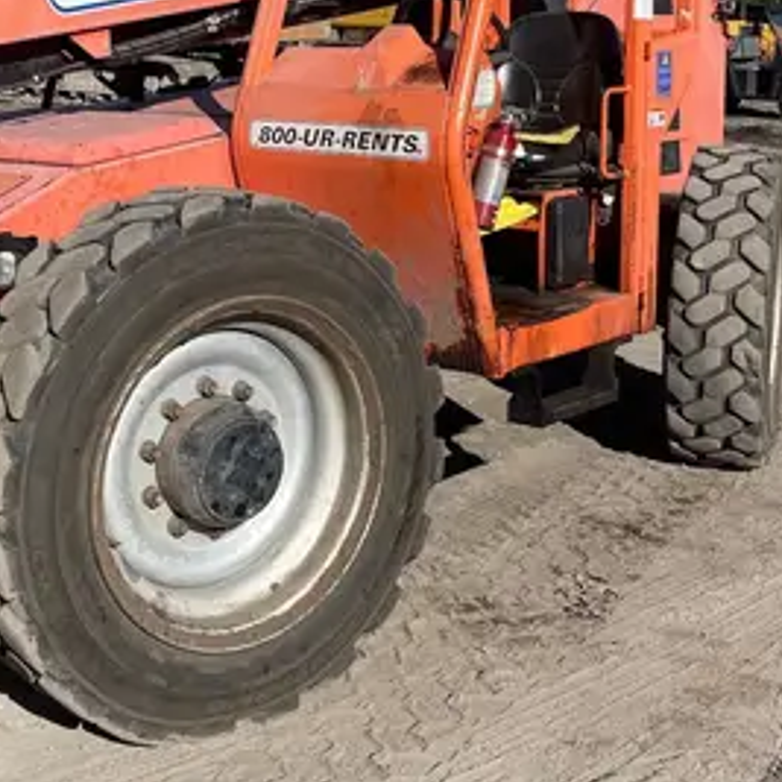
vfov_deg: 26.6
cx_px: 258
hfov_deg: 27.1
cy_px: 127
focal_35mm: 63
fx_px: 1610
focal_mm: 4.2
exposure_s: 1/5814
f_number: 1.6
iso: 50
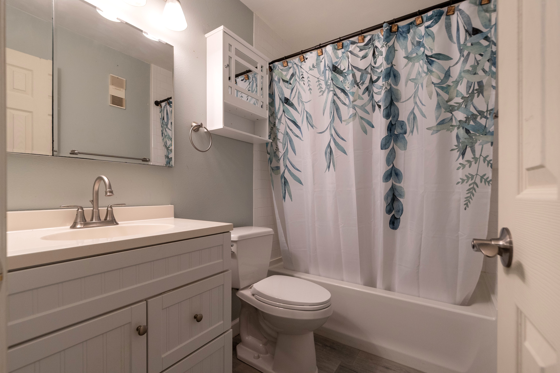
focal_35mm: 15
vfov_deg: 77.3
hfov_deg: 100.4
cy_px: 186
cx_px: 280
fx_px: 233
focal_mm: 10
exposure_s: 1/15
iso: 220
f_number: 9
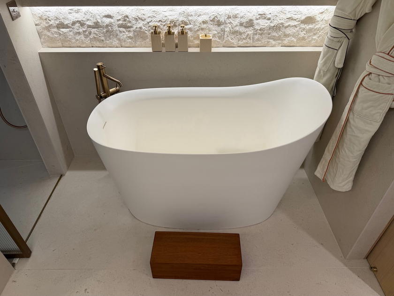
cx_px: 197
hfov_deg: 71.6
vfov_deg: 56.8
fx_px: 273
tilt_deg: -39.1
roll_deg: +1.3
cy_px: 148
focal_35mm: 24
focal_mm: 6.76
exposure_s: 1/100
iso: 64
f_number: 1.78
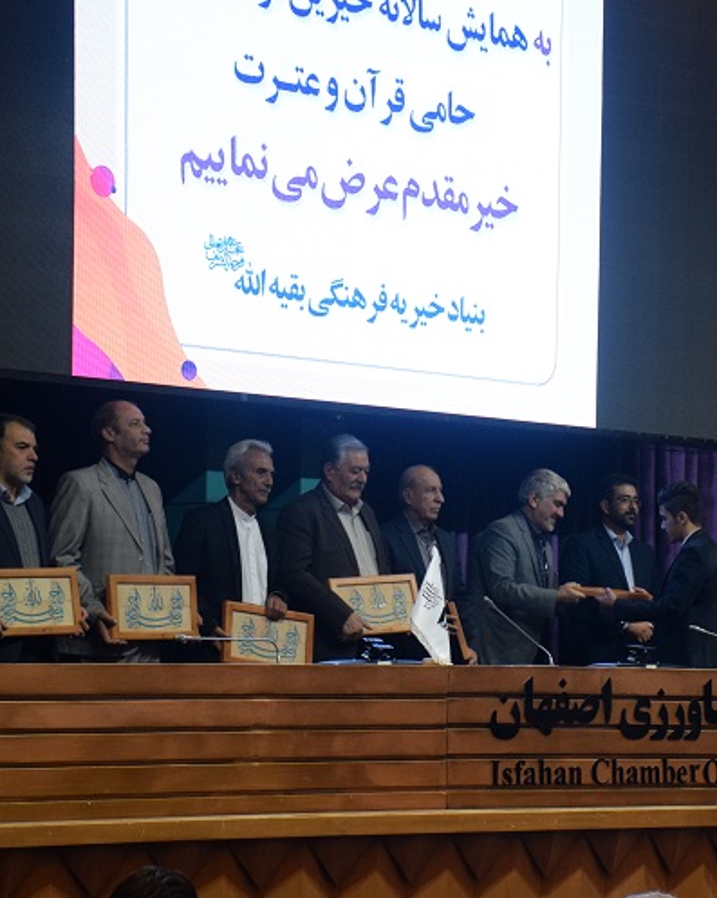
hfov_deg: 12.9
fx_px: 3159
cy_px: 448
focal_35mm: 119
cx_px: 535
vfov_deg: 16.2
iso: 2000
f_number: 5.6
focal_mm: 56
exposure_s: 1/80
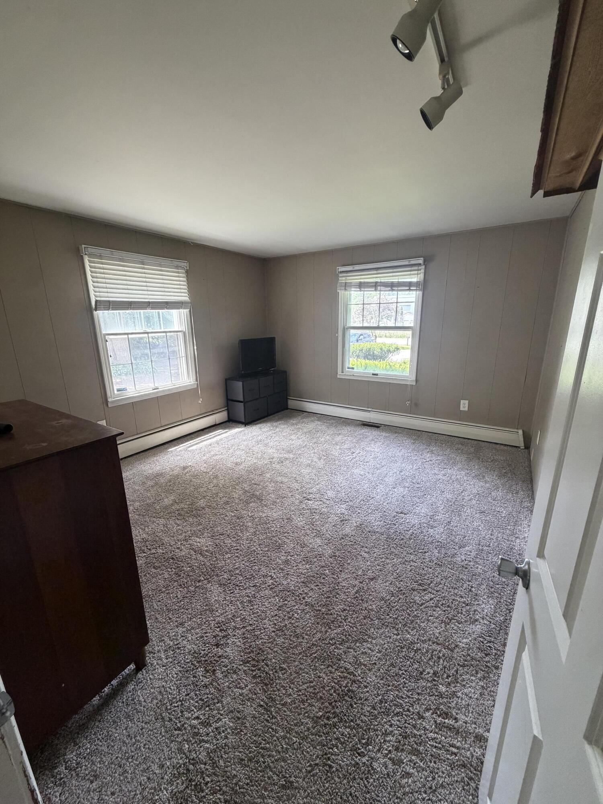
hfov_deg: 85.7
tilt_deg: -14.9
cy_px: 402
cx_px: 302
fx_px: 325
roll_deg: +1.4
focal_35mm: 14
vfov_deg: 102.1
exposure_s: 1/87
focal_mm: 2.22
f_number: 2.2
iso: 320
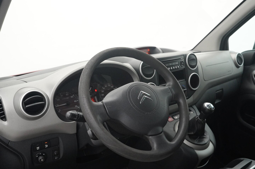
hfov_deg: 53.2
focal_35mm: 36
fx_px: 255
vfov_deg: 36.8
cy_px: 84
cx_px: 128
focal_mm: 24
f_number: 5.6
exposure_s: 1/320
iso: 3200
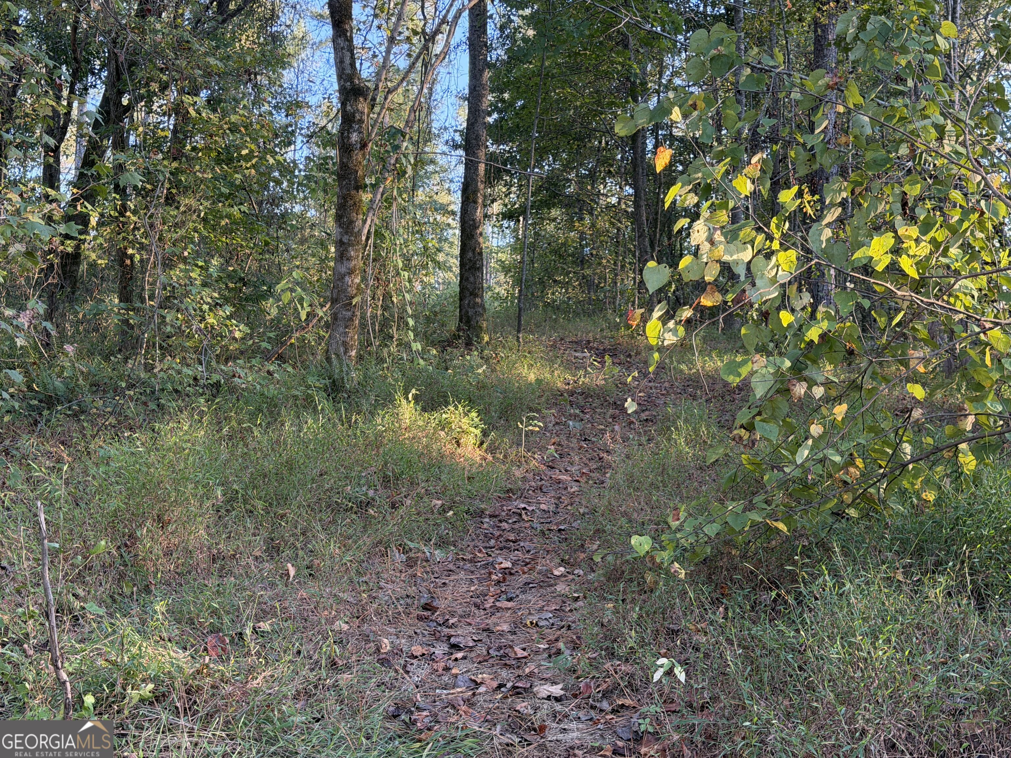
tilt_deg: +1.9
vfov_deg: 30.3
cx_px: 506
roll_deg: -2.1
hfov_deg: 39.7
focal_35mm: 48
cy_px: 379
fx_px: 1402
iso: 160
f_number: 1.78
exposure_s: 1/224
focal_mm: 6.76
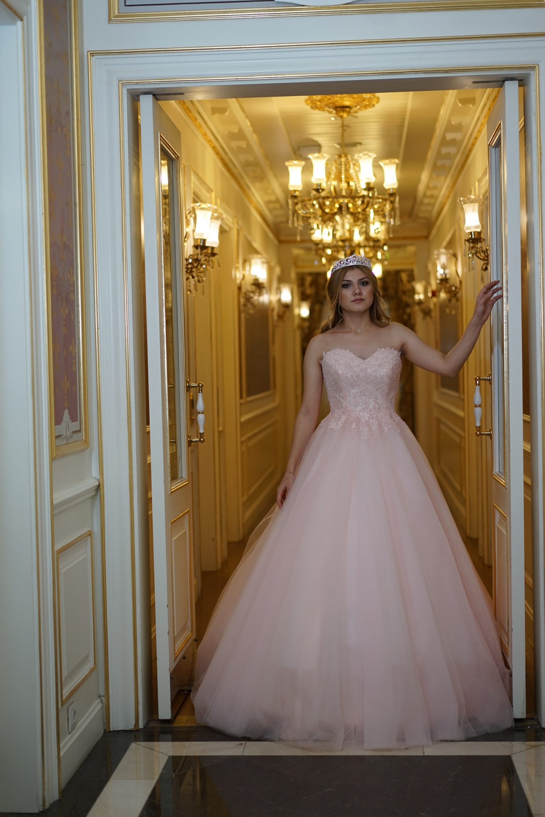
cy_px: 408
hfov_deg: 24.6
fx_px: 1249
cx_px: 272
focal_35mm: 55
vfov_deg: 36.2
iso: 320
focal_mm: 55
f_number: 2
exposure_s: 1/160
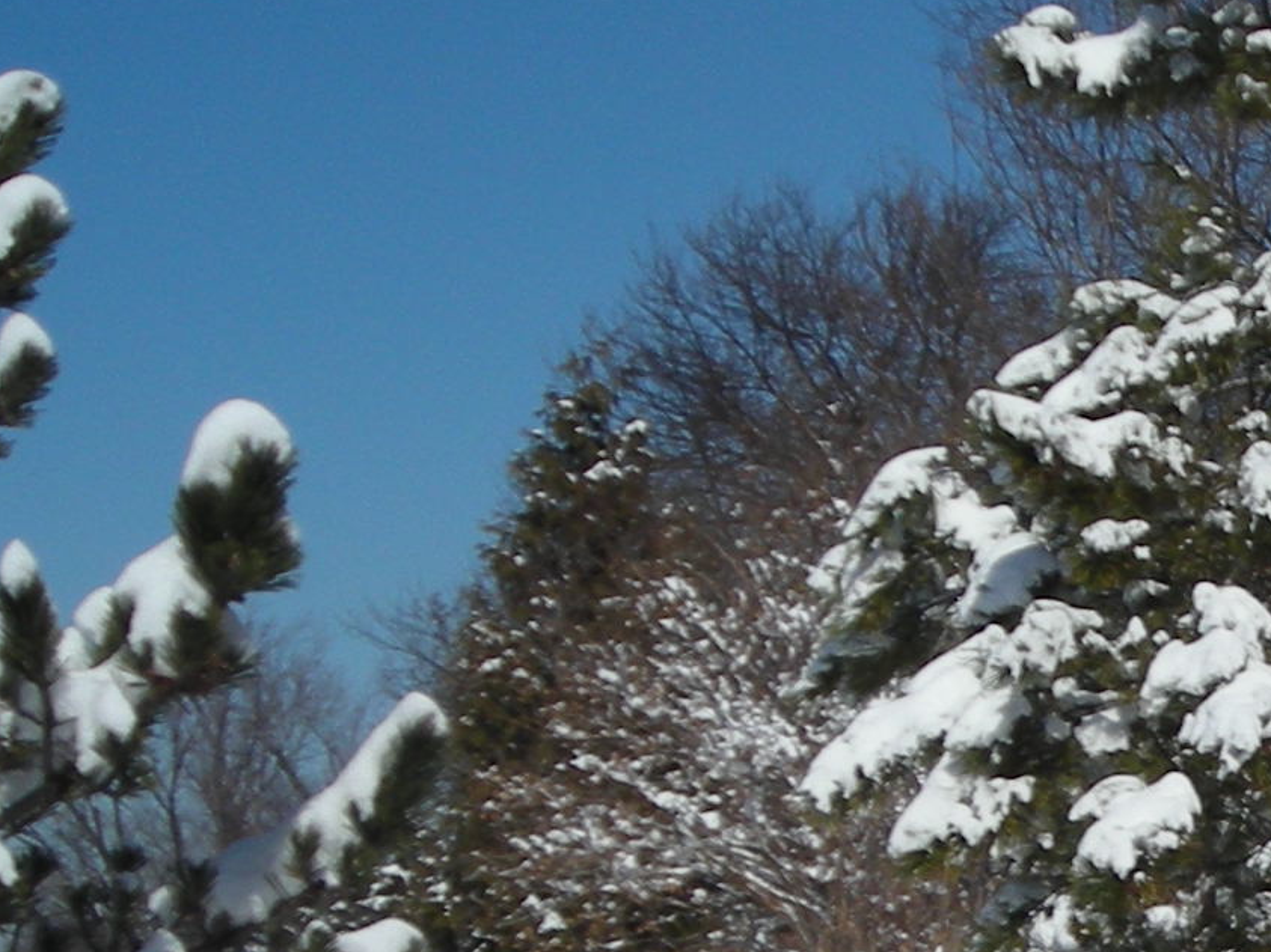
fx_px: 4662
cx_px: 1796
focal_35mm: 127
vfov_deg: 11.6
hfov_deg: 14.6
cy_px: 931
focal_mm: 6.3
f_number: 6.4
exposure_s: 1/623
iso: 50
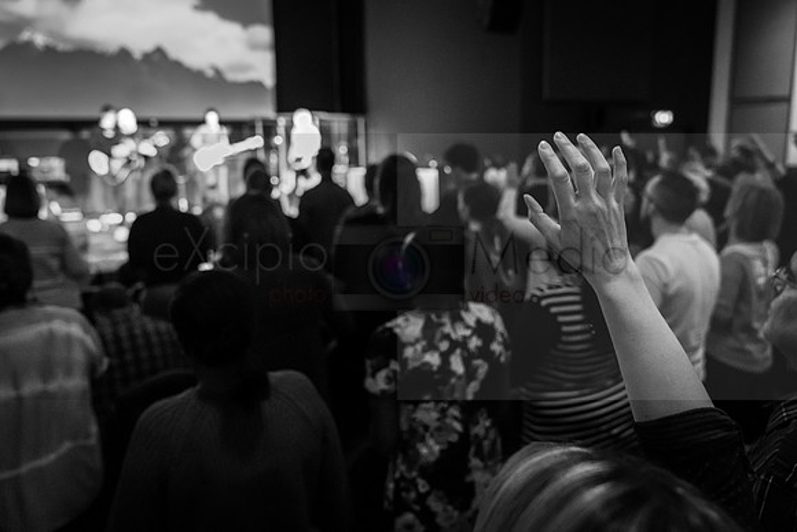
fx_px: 581
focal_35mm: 26
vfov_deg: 49.1
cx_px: 402
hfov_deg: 68.9
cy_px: 246
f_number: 2.8
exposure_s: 1/125
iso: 6400
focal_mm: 24
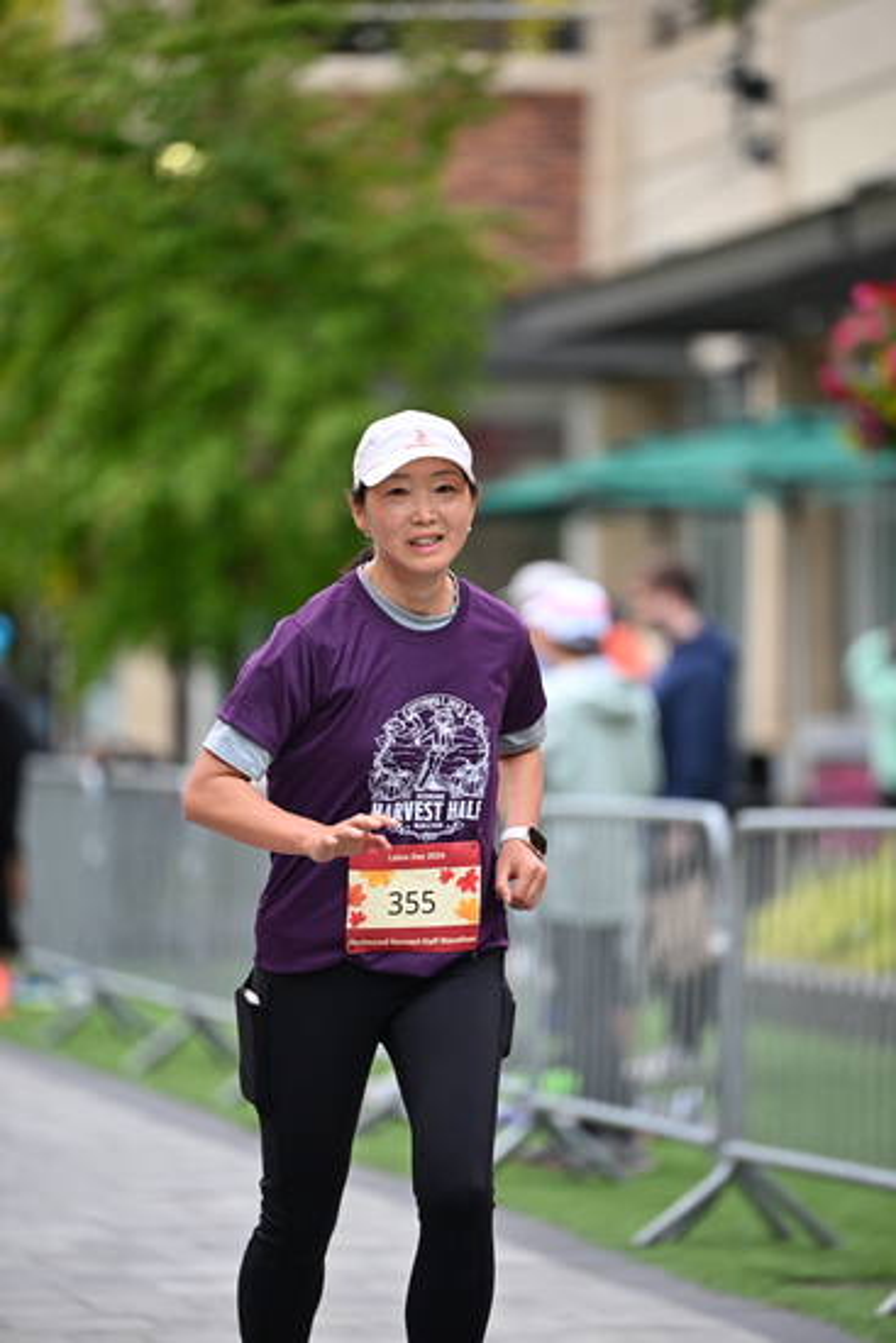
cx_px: 448
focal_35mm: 200
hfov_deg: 6.9
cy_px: 672
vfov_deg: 10.3
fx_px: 7461
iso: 640
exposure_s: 1/2000
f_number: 2.8
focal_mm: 200
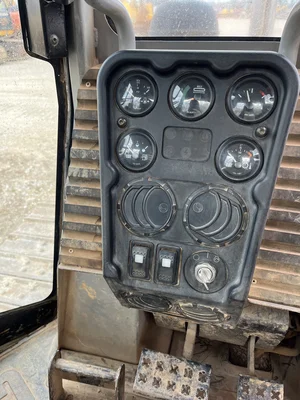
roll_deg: +2.5
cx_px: 150
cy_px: 200
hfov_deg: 53.1
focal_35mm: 26
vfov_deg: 67.3
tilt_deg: -31.5
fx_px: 300
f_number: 1.6
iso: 64
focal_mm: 5.1
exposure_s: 1/140
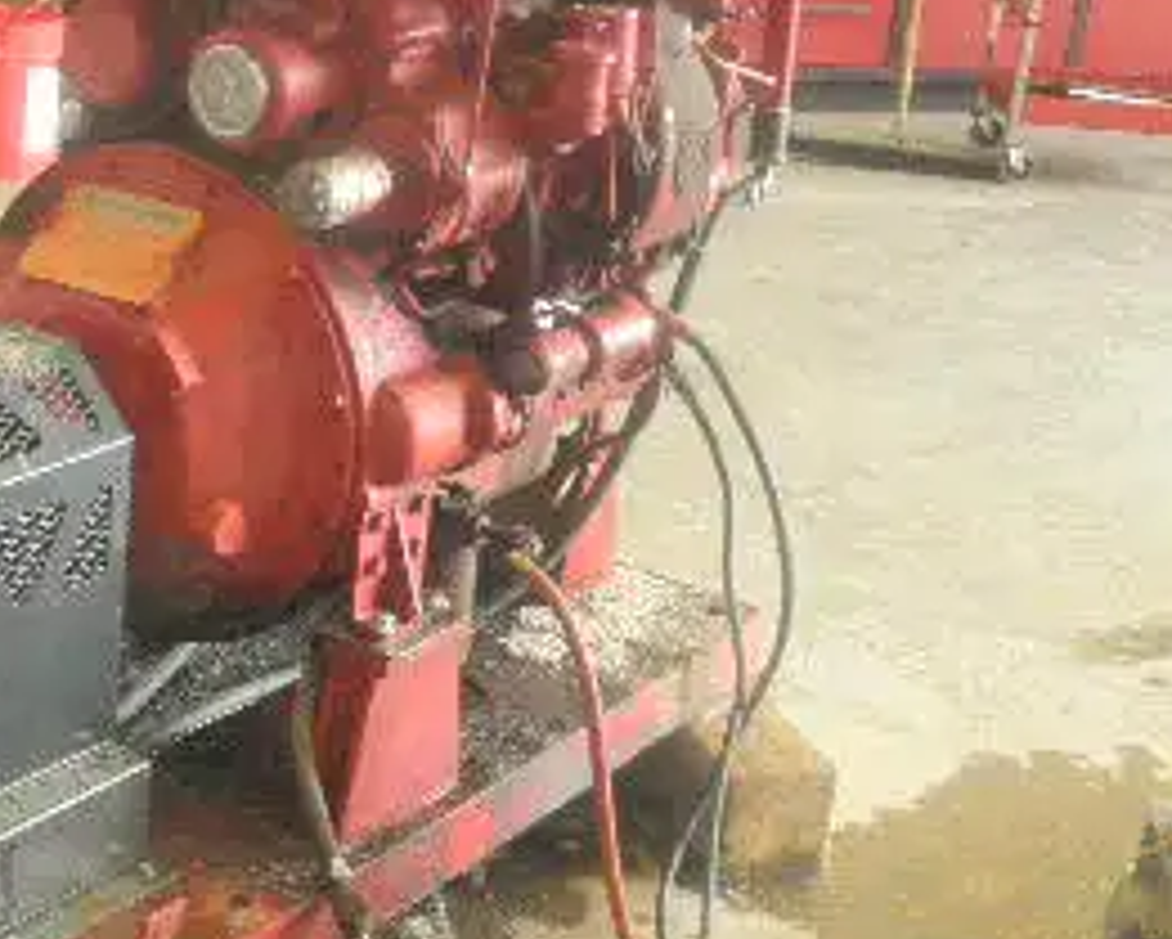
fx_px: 2325
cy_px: 607
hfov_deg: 27.1
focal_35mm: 67
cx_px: 63
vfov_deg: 22.7
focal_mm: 5
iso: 125
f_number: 3
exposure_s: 1/30
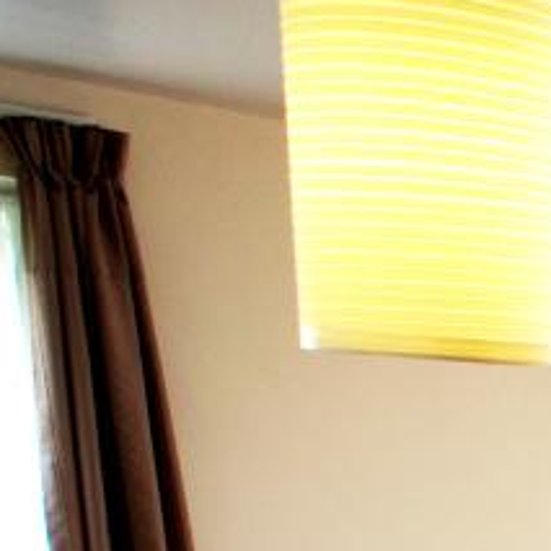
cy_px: 834
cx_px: 1024
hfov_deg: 15.1
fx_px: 1765
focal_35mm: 98
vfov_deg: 16.2
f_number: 4
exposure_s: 1/50
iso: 200
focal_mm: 16
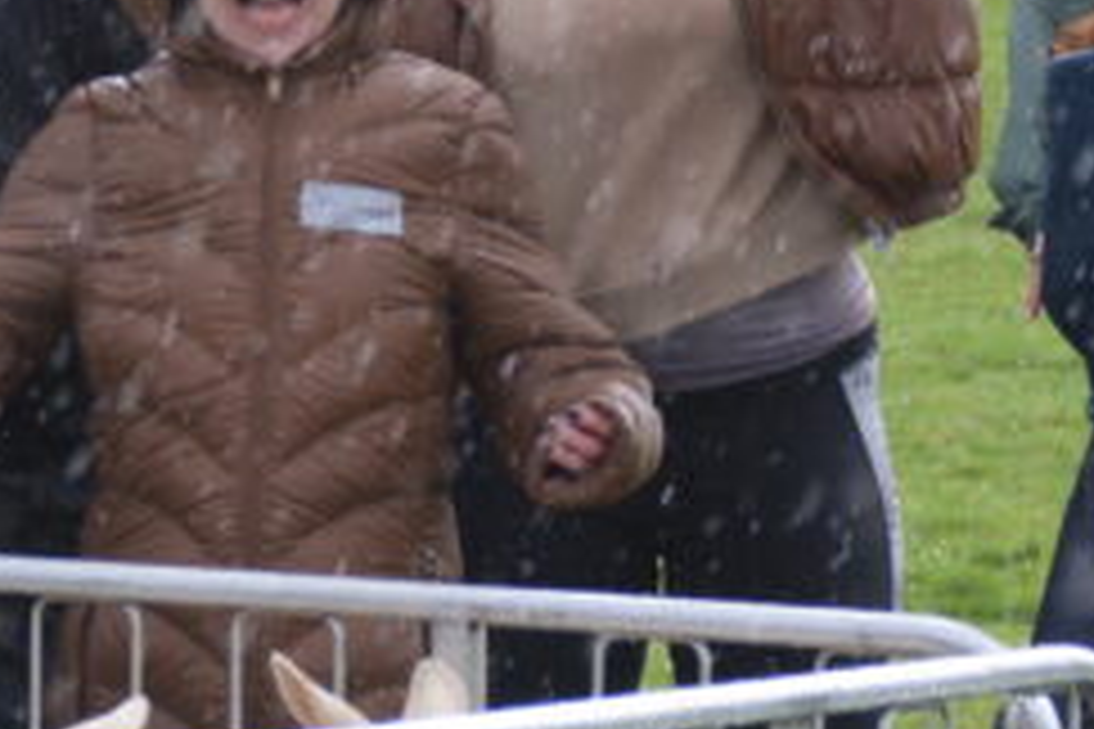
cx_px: -387
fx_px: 10578
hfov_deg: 5.9
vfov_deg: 3.9
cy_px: 277
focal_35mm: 348
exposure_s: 1/500
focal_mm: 55
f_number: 4
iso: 800
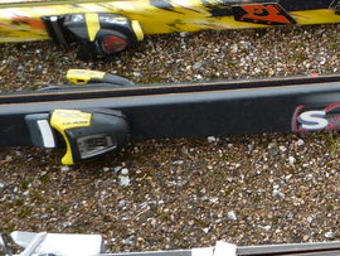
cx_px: 461
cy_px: 113
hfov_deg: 16.6
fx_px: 1091
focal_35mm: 111
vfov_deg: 13.4
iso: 100
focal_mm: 5.2
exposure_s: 1/200
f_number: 4
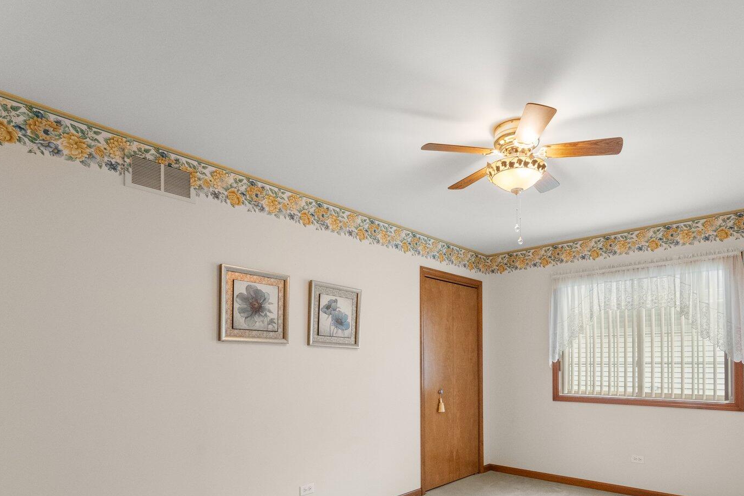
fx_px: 434
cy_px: 355
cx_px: 439
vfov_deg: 57.3
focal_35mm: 21
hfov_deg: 80.4
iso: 3200
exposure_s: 1/125
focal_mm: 14
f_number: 9
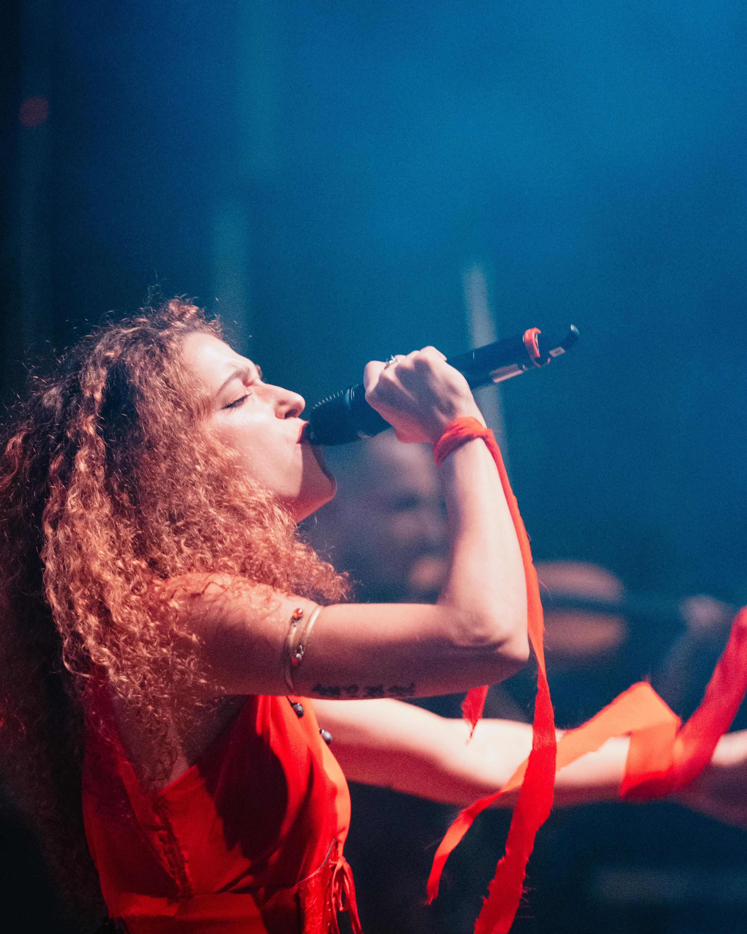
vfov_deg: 5.7
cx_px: 374
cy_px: 514
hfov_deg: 4.6
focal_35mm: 339
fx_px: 9368
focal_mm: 200
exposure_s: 1/200
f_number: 2.8
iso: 4000
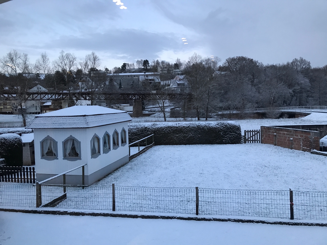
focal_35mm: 28
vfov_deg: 49.7
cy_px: 122
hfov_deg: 63.4
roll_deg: +1.4
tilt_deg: -2.6
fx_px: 265
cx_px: 164
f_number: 1.8
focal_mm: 3.99
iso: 25
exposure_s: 1/33
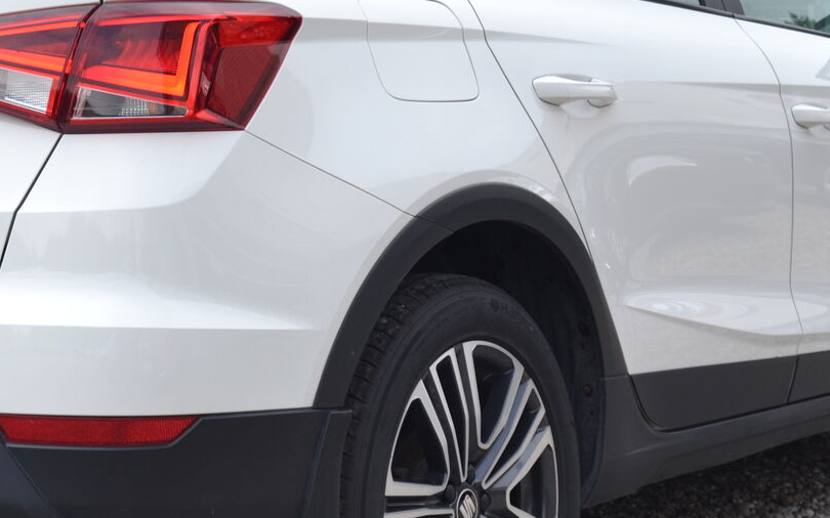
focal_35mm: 87
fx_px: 1968
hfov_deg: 23.7
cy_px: 239
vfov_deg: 15.0
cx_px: 263
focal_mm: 24
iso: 100
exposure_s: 1/160
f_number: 6.3
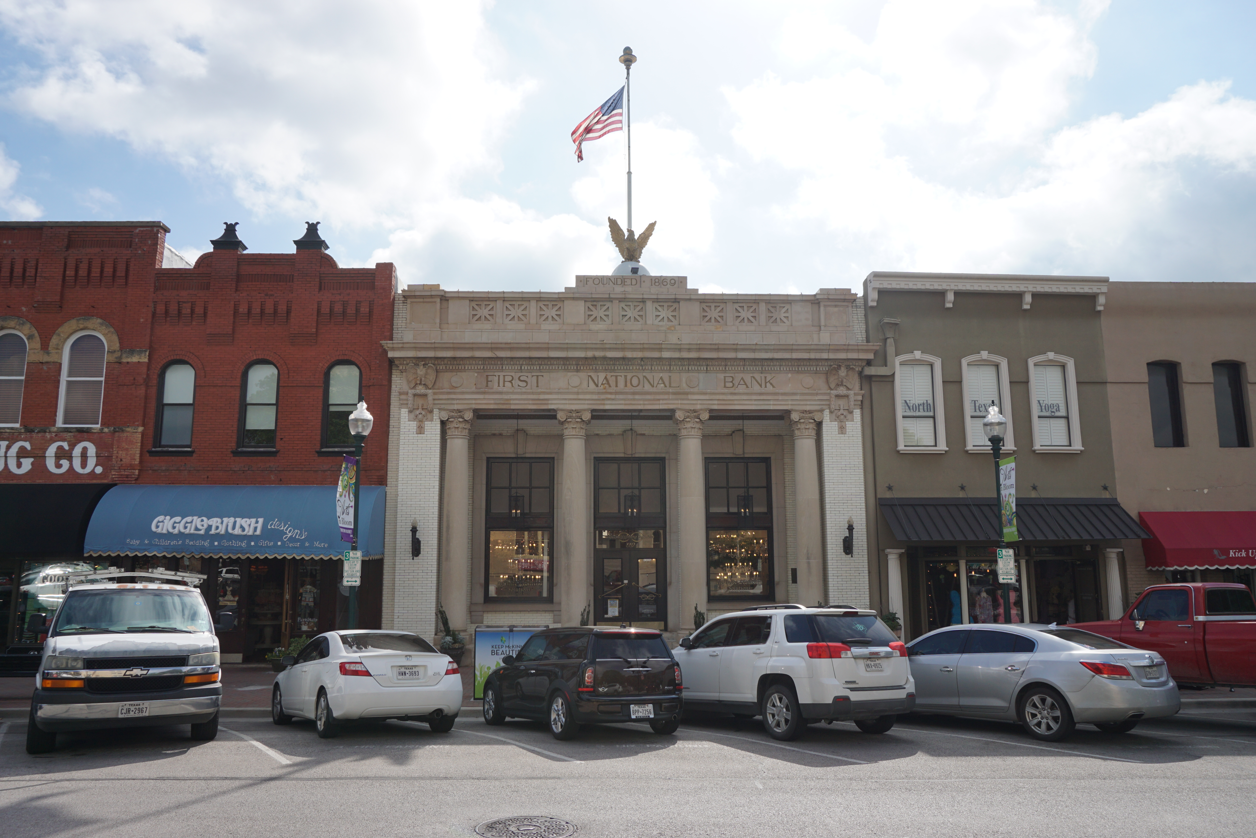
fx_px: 890
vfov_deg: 50.4
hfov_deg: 70.4
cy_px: 419
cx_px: 628
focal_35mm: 26
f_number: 9
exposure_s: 1/250
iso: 100
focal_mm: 17
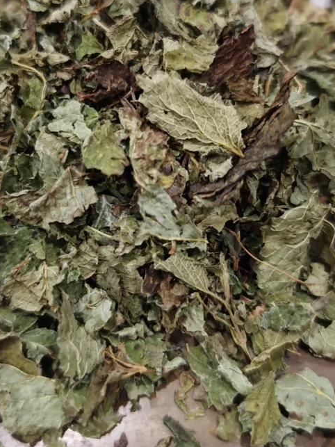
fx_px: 555
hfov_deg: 33.6
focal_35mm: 43
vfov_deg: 43.7
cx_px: 152
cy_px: 181
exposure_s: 1/50
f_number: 1.4
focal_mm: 6.83
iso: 320
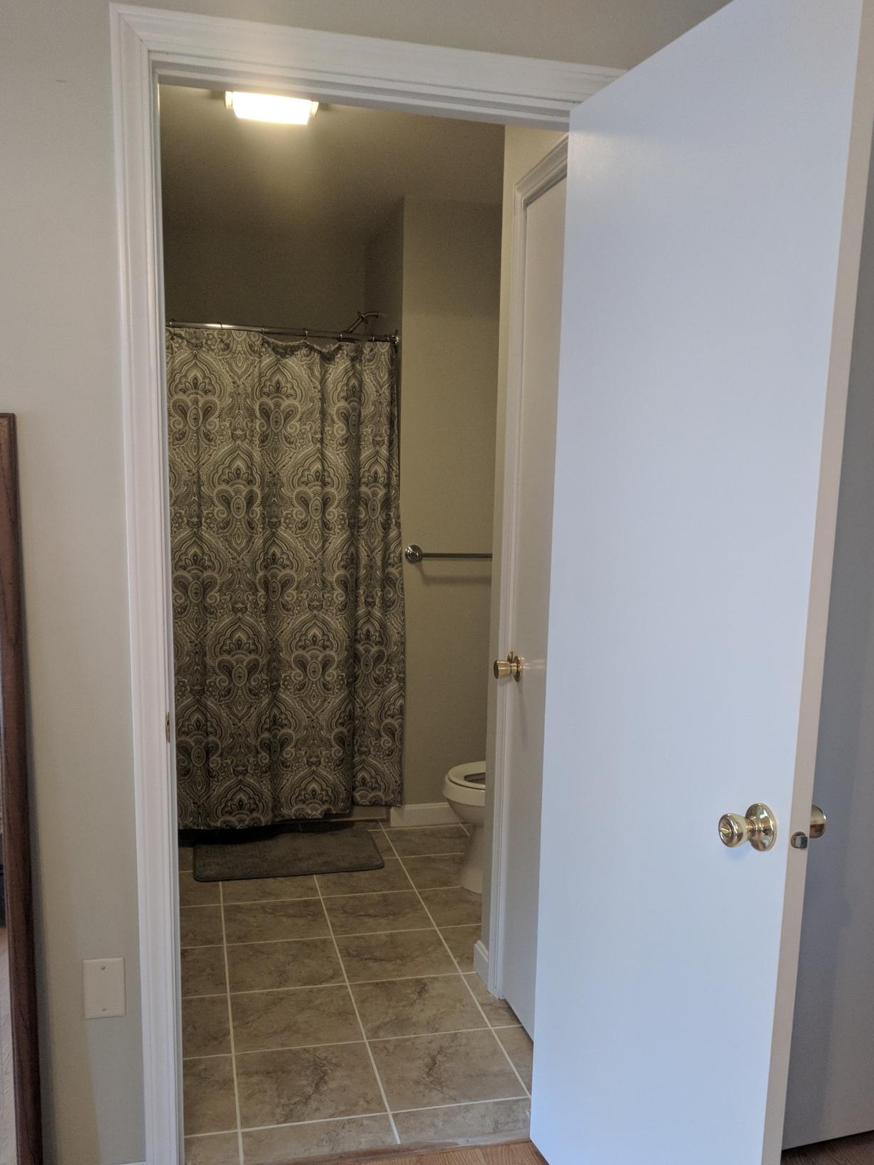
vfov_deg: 56.5
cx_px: 467
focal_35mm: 32
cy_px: 677
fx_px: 1077
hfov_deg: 44.1
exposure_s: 1/60
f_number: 2
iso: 399
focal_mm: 4.67
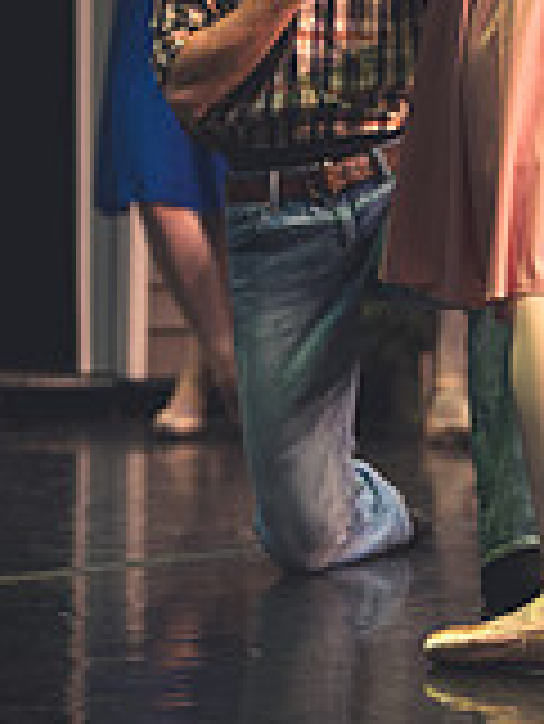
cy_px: 139
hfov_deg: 5.0
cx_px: 548
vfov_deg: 6.7
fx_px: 6194
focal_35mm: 296
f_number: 2.8
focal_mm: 110
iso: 1250
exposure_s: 1/250
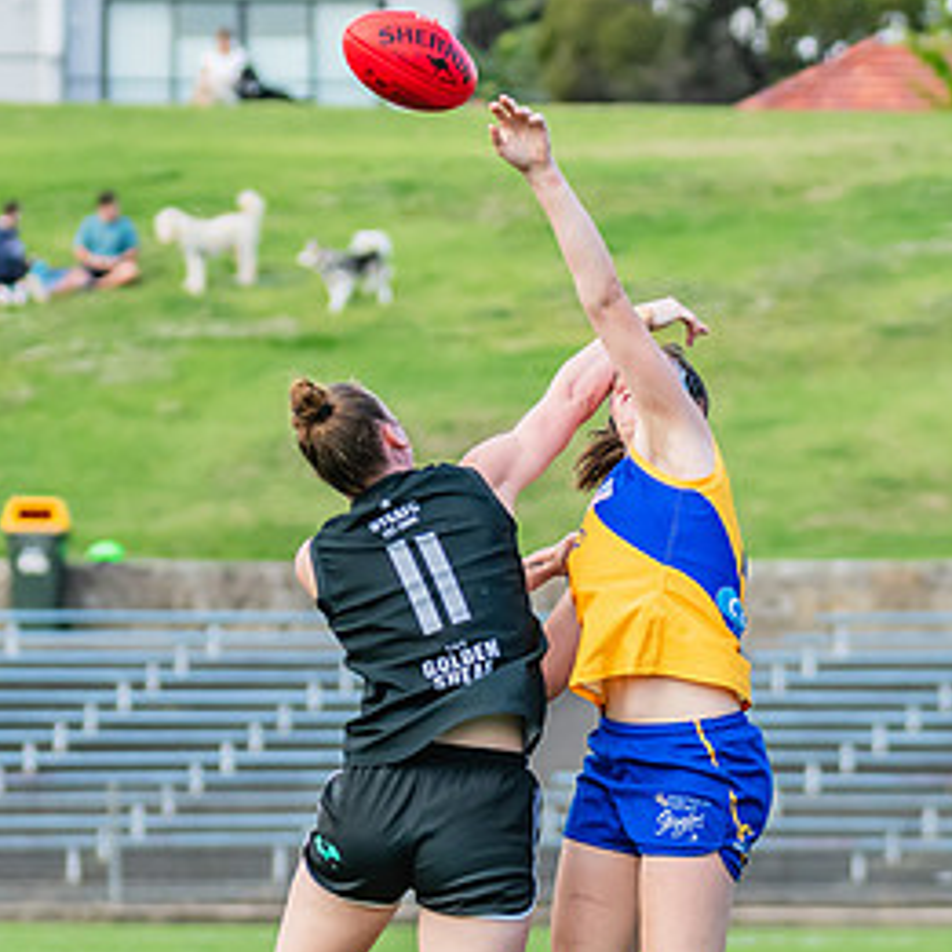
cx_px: 477
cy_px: 566
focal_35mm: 485
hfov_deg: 3.6
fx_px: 15091
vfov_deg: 3.6
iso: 800
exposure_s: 1/1600
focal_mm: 170
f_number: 5
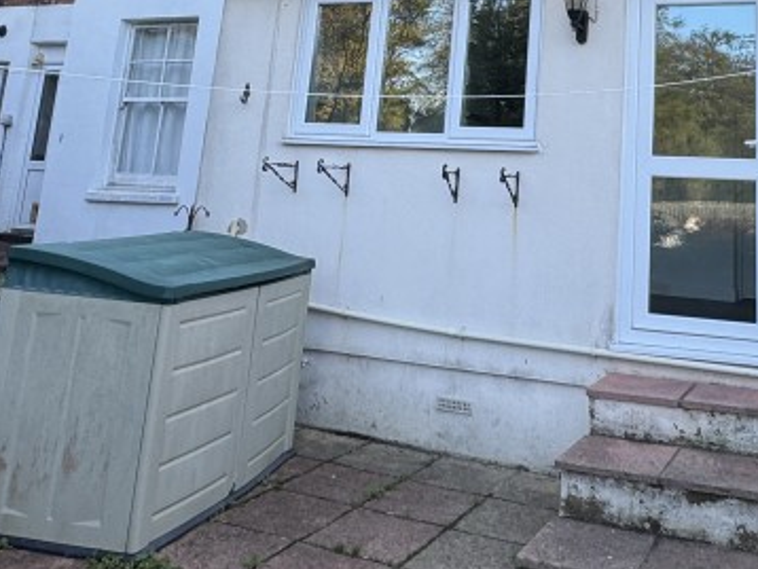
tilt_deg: +14.1
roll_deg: -2.0
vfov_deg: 33.0
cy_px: -2
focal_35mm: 40
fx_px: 876
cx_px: 536
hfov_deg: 45.7
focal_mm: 2.22
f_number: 2.2
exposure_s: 1/198
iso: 40
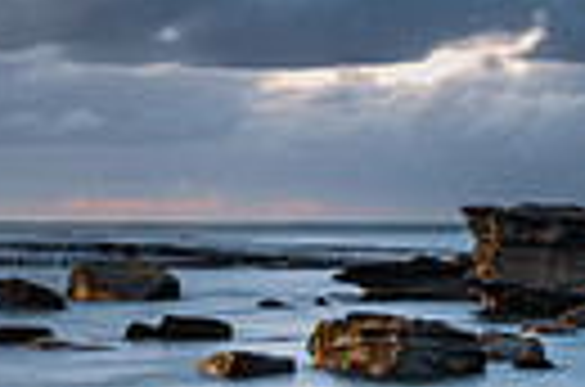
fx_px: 1783
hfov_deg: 17.9
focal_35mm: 110
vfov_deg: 12.2
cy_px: -38
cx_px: 657
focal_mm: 24
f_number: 8
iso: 100
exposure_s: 10
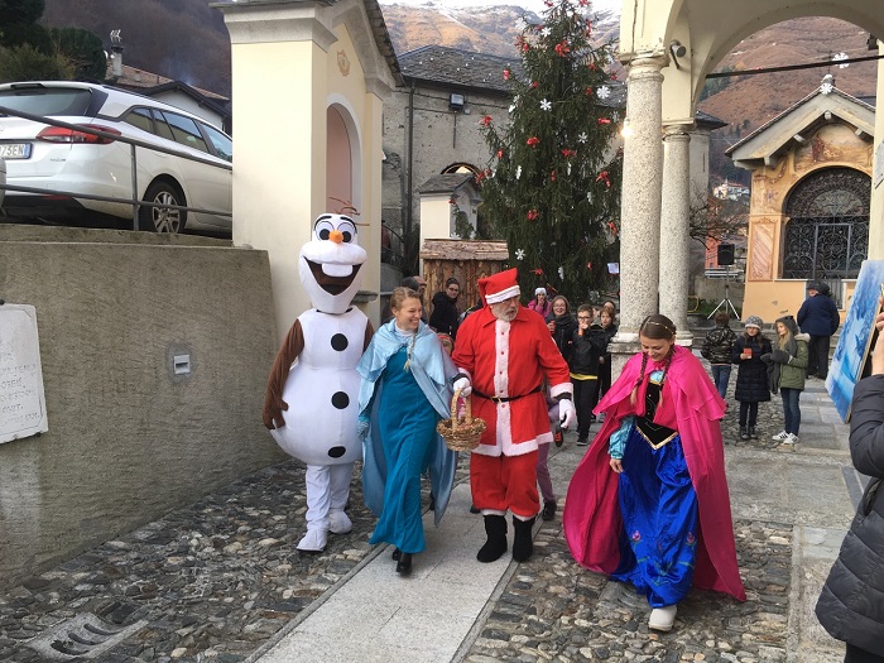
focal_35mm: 29
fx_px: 741
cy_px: 332
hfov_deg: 61.7
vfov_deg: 48.2
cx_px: 442
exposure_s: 1/120
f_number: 2.2
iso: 25
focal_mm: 4.15
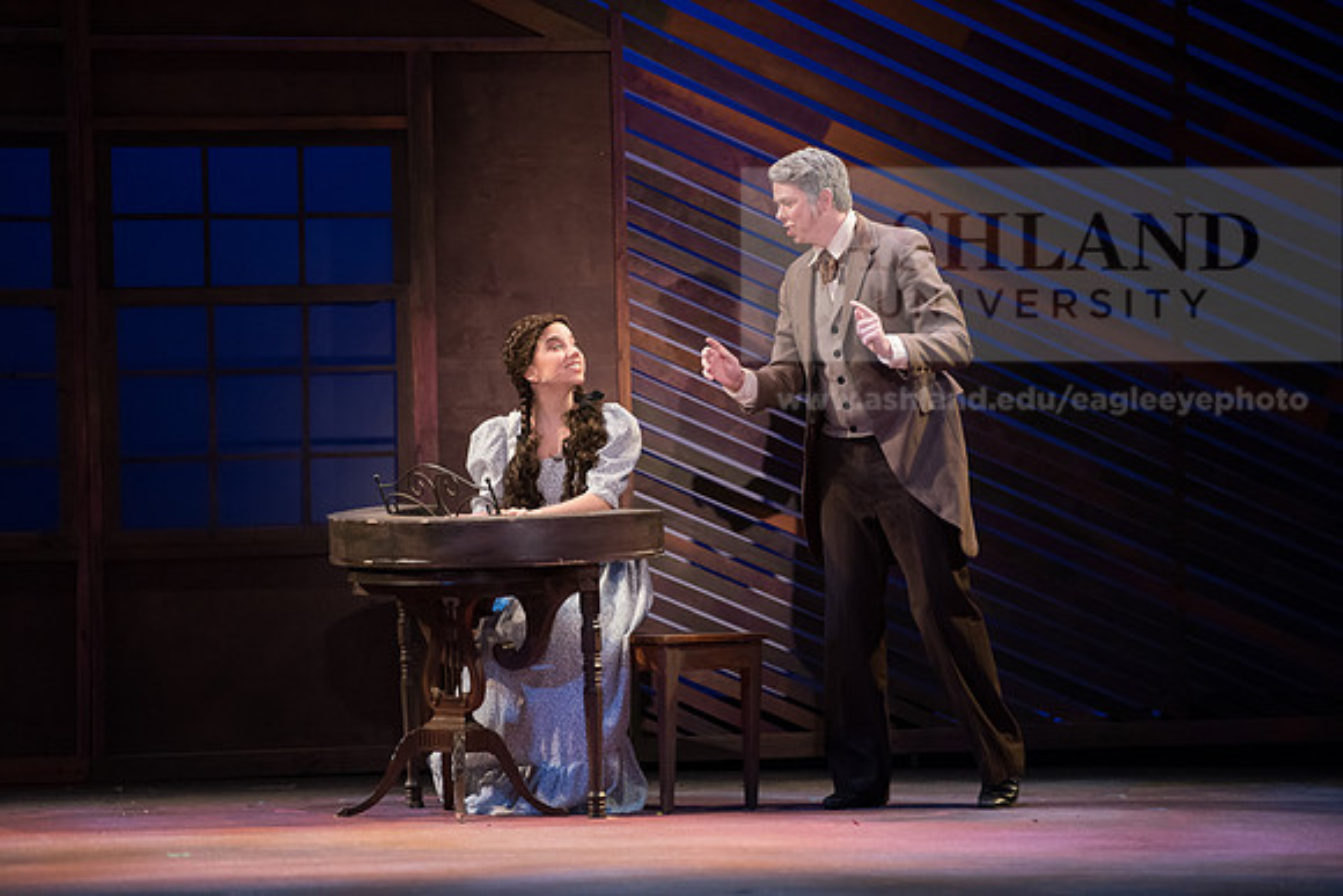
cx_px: 672
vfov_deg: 6.9
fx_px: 7463
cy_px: 448
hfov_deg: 10.3
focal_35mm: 200
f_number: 3.2
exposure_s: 1/320
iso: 3200
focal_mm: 200
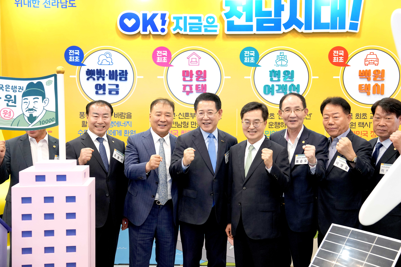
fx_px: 457
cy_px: 134
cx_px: 200
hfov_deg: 47.4
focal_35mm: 41
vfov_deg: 32.6
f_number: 3.2
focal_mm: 41
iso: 2500
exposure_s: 1/200
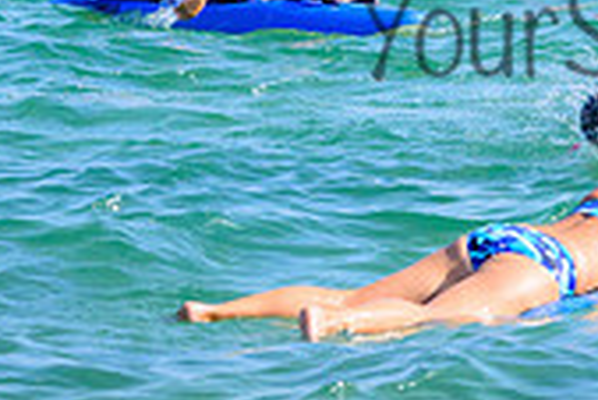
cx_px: 722
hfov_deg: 1.5
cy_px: -5
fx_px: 22776
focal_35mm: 1370
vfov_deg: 1.0
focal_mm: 400
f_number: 11
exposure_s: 1/2000
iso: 1600
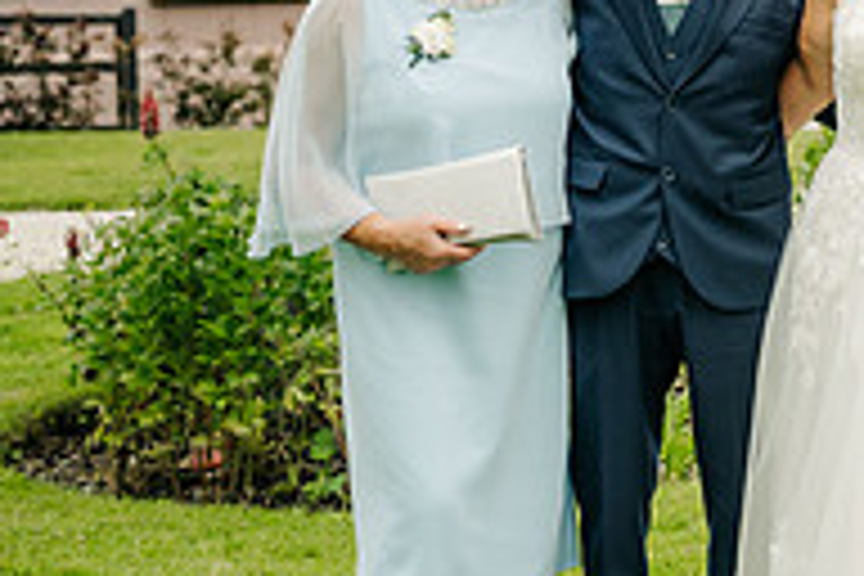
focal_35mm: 106
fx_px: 2544
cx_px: 1152
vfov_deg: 12.9
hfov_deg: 17.9
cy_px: 137
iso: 100
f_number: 2.2
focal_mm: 35
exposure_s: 1/640
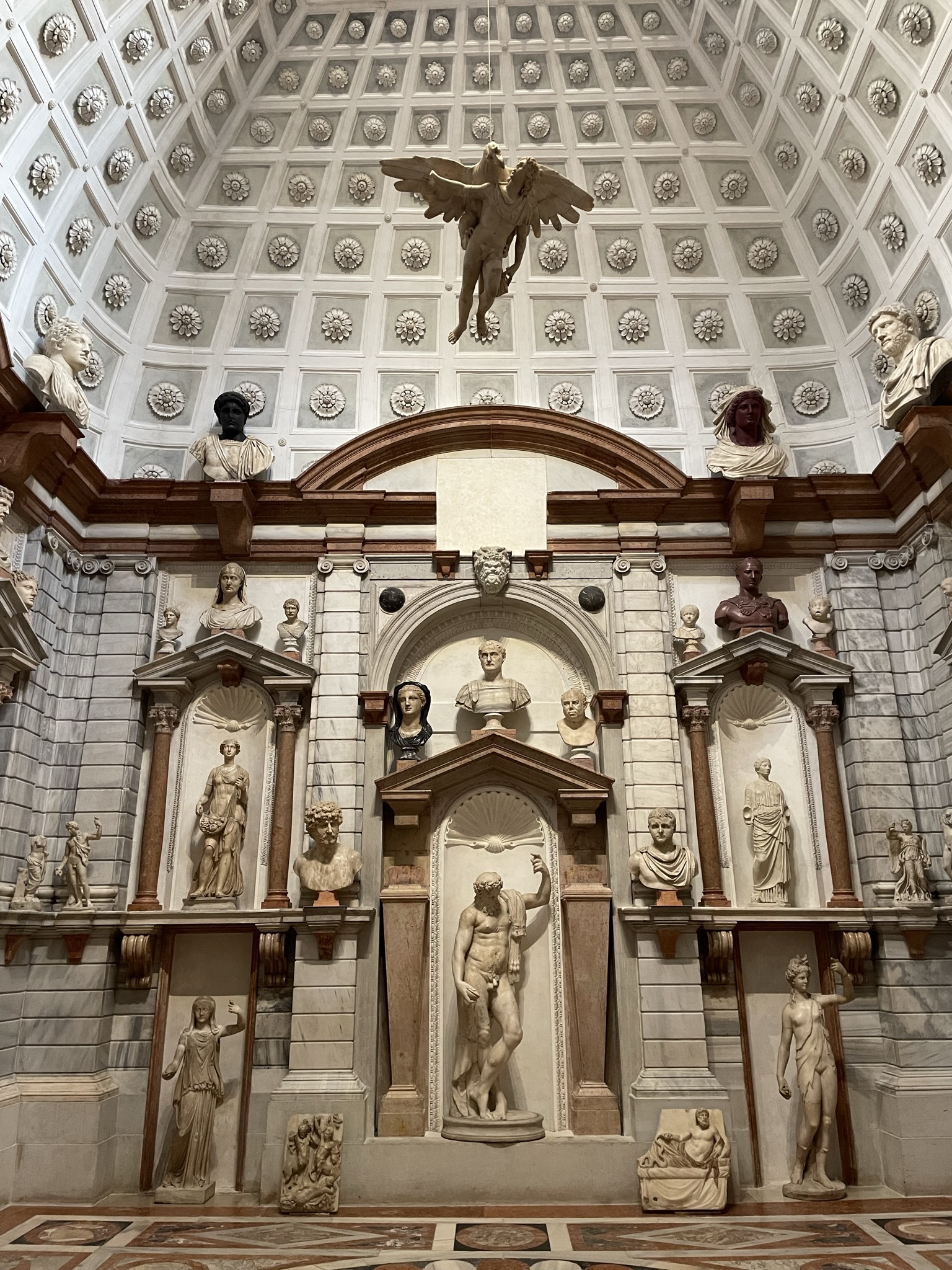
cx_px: 476
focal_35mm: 26
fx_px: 953
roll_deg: +1.3
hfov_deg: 53.1
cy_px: 635
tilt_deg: +18.7
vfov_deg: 67.3
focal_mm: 4.2
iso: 250
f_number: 1.6
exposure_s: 1/50
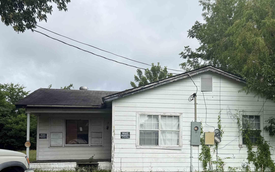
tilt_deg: +1.4
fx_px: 262
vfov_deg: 35.3
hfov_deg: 55.2
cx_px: 151
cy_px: 134
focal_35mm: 35
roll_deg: +0.3
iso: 80
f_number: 1.78
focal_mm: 6.76
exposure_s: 1/4167
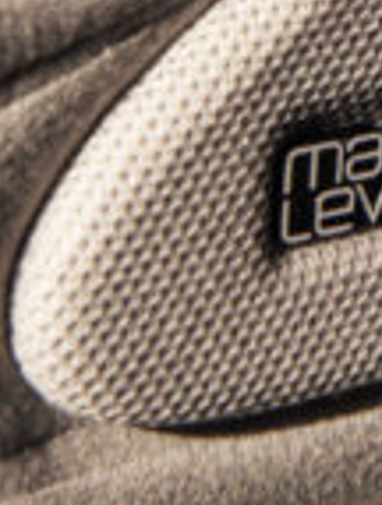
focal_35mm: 206
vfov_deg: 9.4
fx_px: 3018
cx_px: 647
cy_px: -215
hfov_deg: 7.1
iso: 100
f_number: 10
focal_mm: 40
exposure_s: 1/80
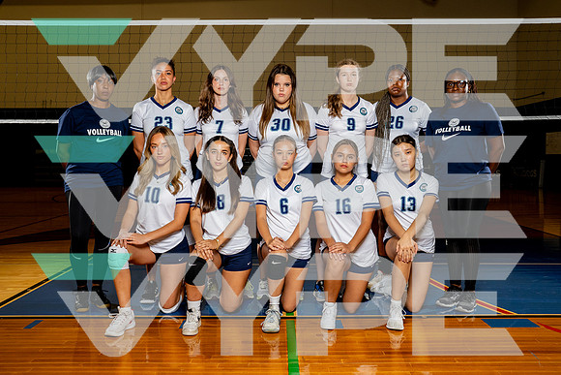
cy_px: 183
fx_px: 535
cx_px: 280
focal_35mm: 34
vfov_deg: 38.5
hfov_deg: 55.3
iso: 1250
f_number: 8
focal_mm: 32
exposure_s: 1/250
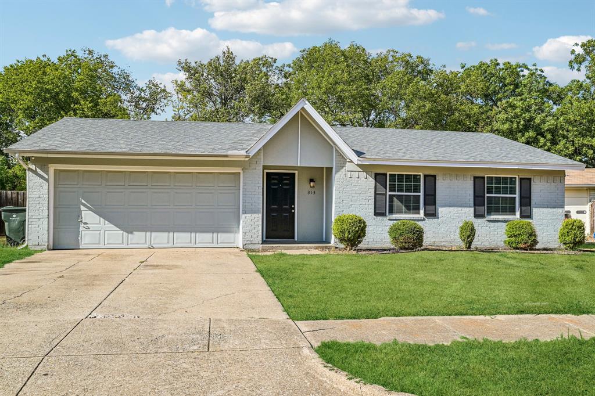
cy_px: 198
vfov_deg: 43.6
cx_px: 298
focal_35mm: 30
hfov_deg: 61.9
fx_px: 496
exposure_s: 1/1000
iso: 400
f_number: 8
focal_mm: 30
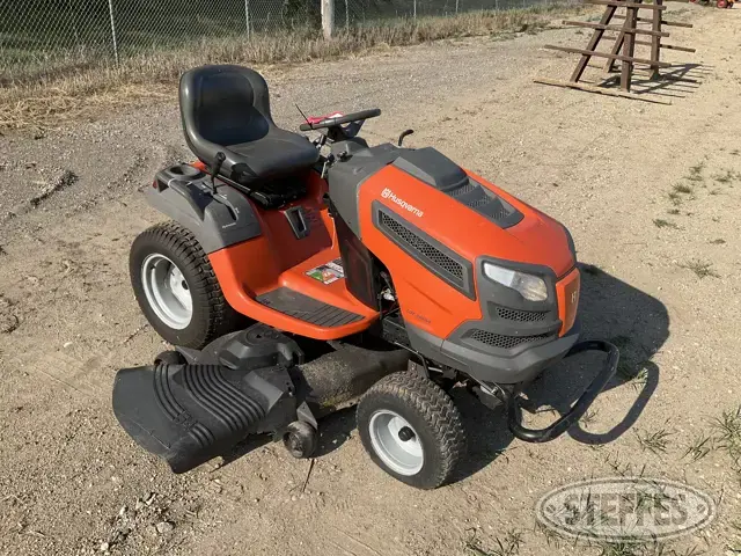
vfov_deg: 48.2
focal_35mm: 29
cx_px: 370
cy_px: 278
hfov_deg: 61.7
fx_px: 621
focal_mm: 3
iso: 25
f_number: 1.8
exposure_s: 1/1490
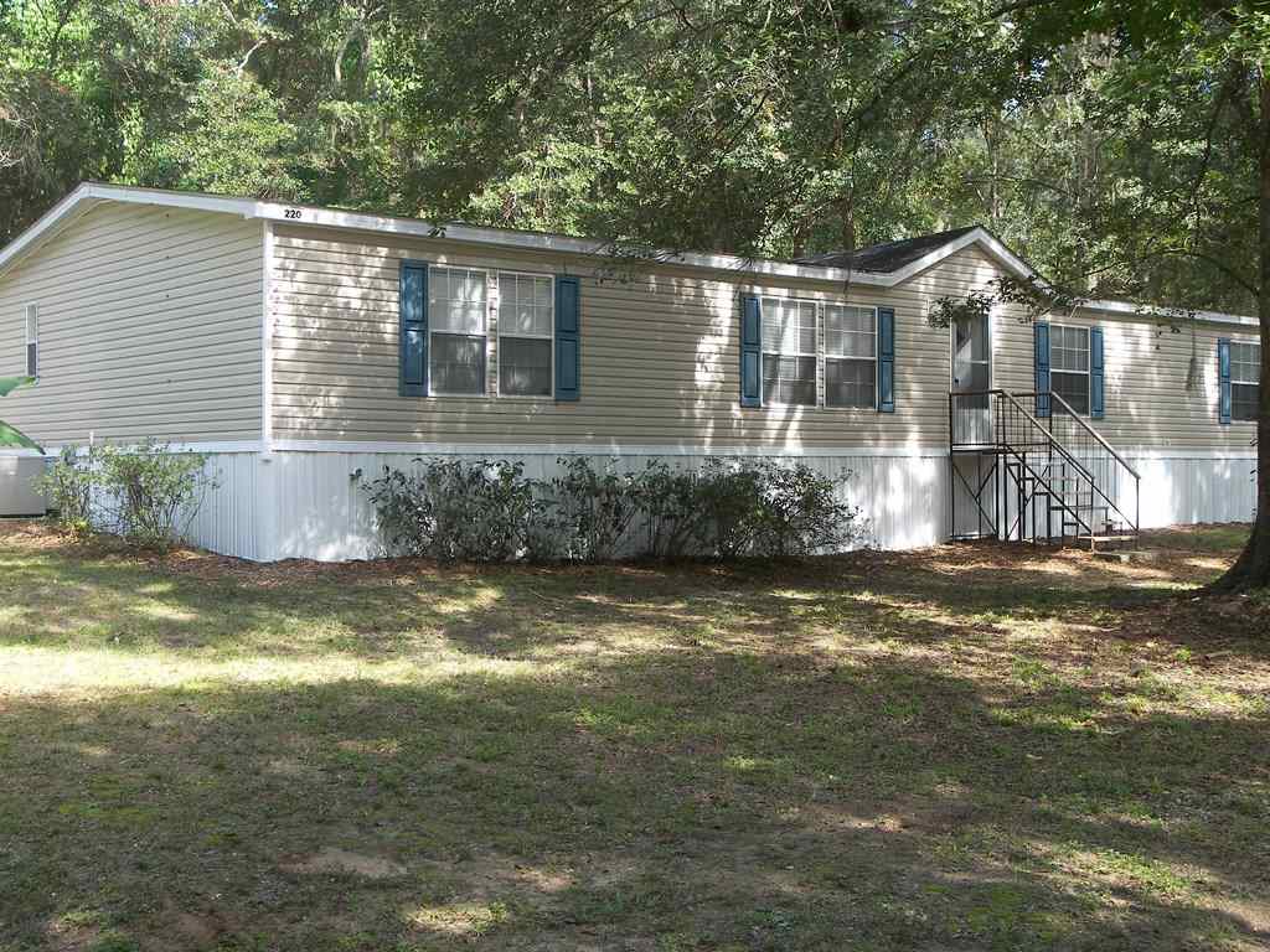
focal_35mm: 45
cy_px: 476
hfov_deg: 42.1
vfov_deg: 32.2
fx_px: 1651
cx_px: 635
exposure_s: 1/80
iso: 50
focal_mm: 9.5
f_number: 3.6
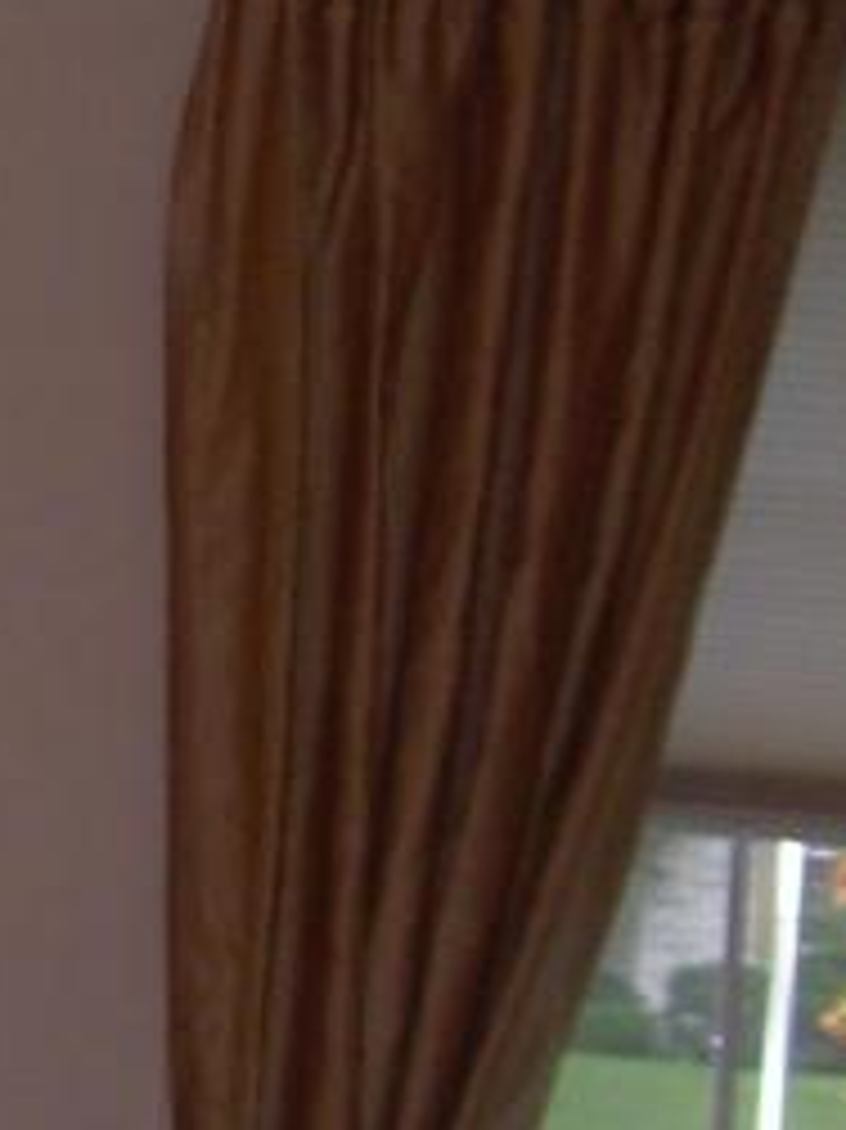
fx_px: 5055
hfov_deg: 9.0
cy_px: 1031
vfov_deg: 12.6
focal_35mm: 155
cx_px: -891
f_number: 2.8
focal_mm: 6.3
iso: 50
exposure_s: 1/60
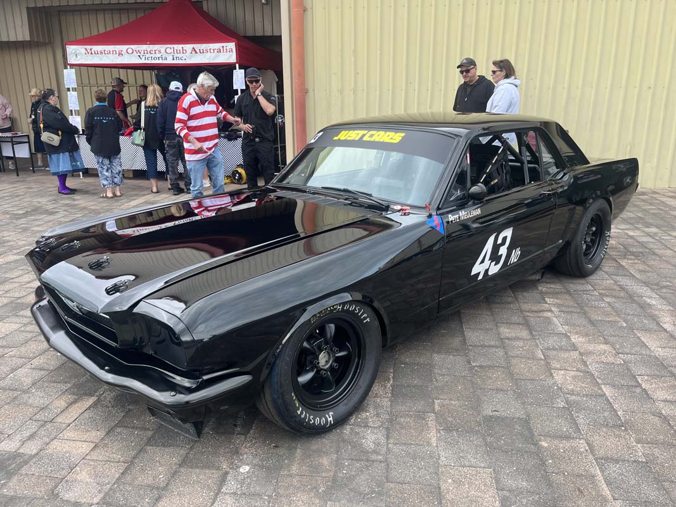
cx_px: 338
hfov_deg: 67.3
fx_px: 508
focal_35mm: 26
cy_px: 254
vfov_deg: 53.1
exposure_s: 1/214
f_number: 1.6
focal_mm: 5.1
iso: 40
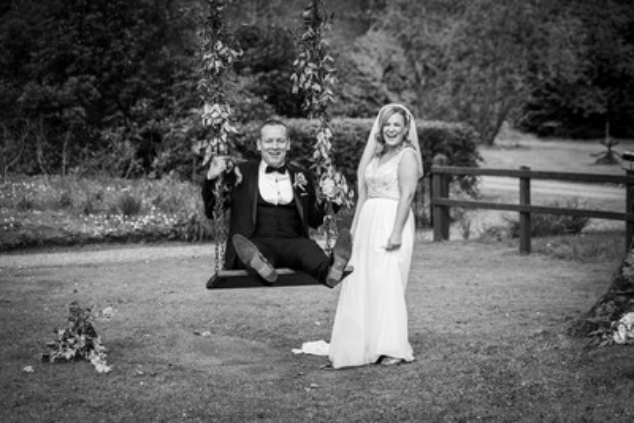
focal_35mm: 111
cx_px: 282
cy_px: 226
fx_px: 1957
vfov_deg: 12.3
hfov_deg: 18.4
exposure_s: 1/800
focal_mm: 100
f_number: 2.8
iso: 160
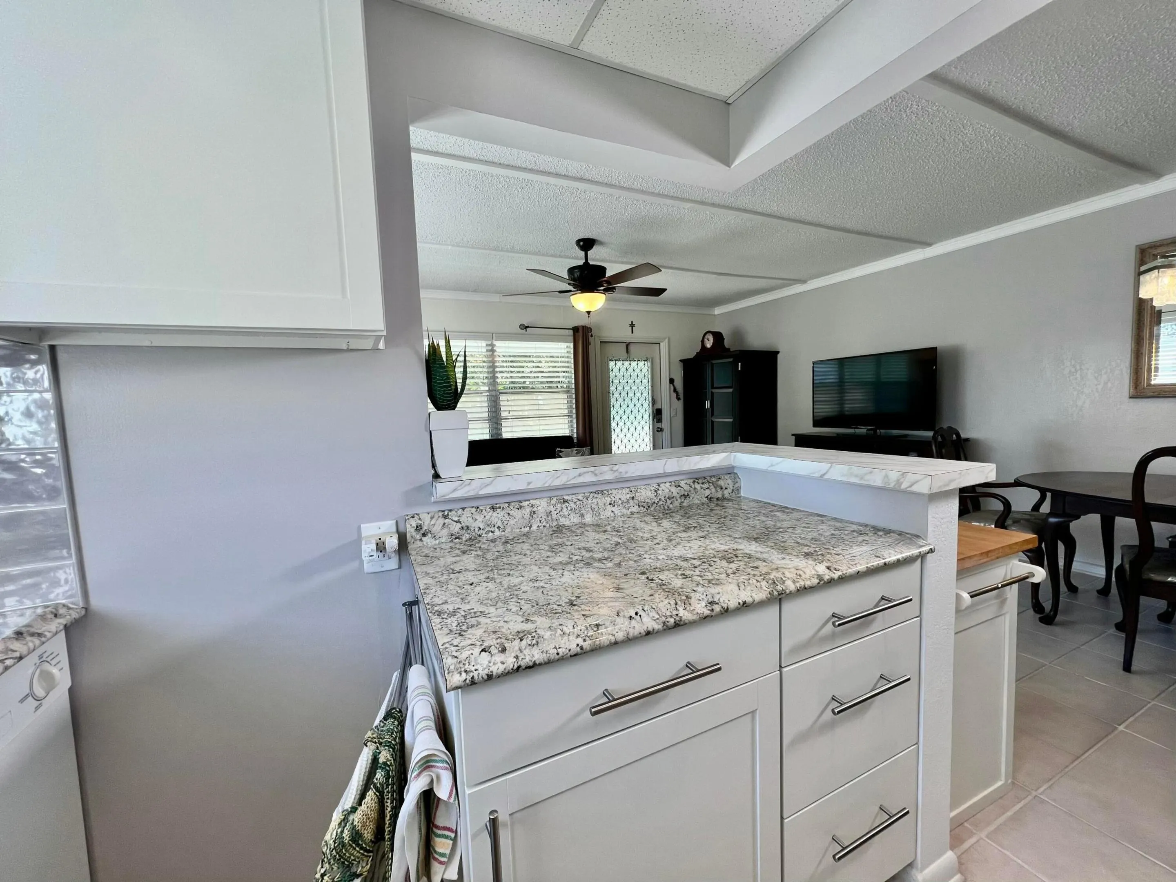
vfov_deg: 89.9
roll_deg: +2.1
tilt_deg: -5.7
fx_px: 442
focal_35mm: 13
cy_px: 441
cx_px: 588
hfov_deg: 106.2
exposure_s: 1/120
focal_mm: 1.57
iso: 50
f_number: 1.8
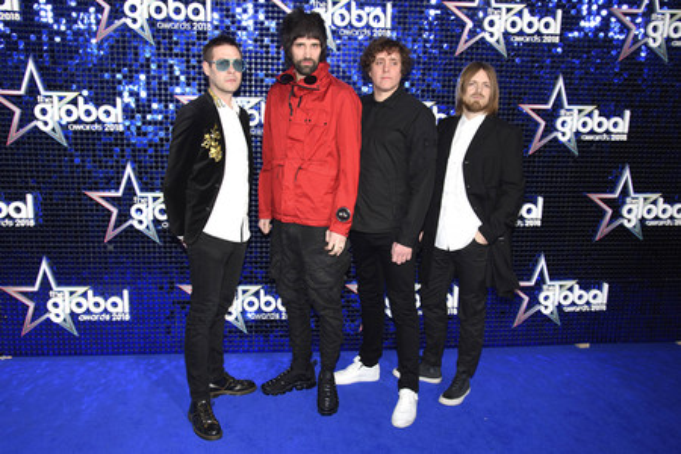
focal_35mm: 31
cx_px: 340
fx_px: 586
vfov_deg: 42.3
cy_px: 227
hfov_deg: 60.3
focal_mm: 31
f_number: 5.6
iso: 1000
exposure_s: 1/250
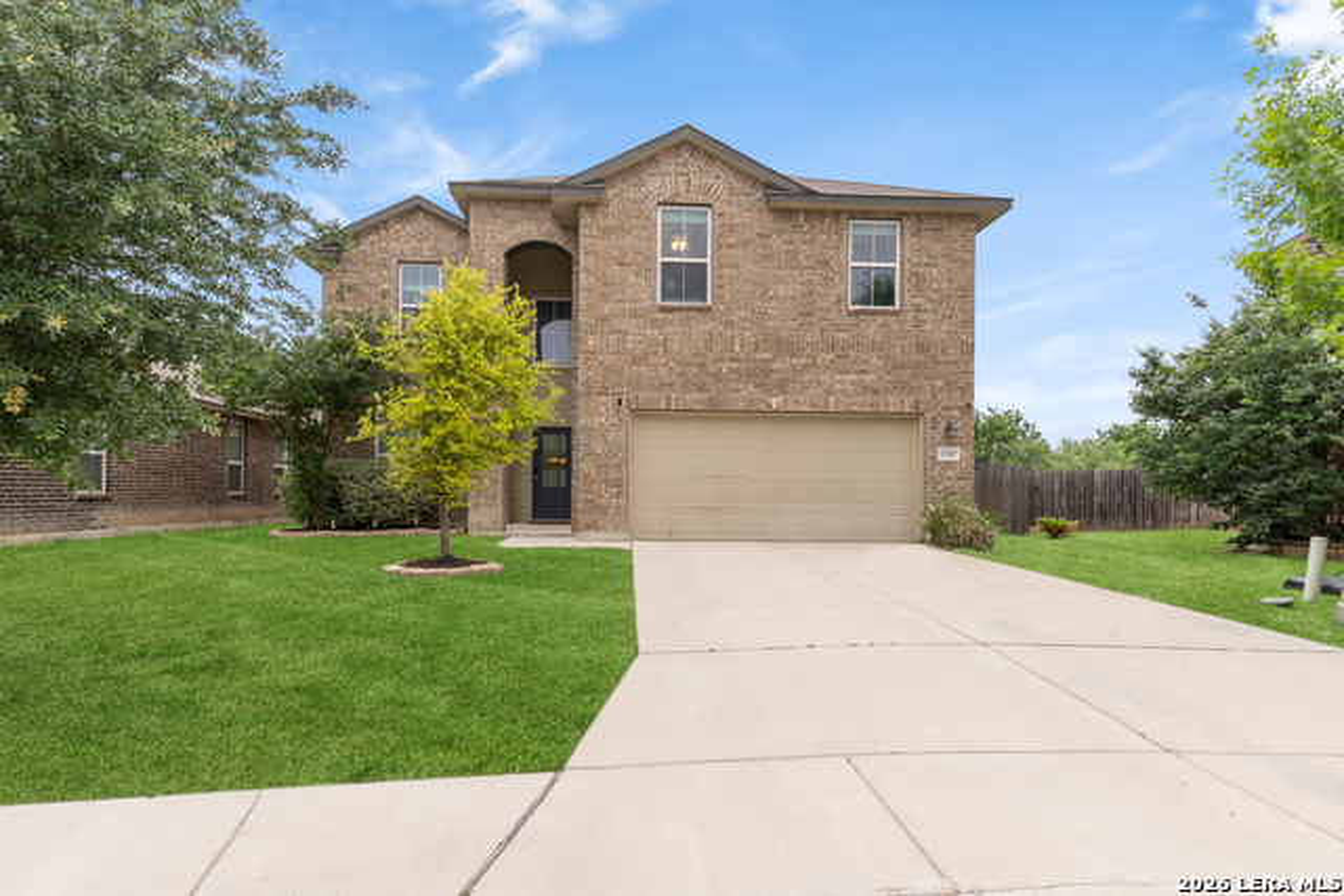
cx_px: 672
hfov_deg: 85.4
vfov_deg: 63.2
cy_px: 448
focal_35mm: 20
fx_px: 728
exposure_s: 1/25
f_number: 10
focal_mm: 13
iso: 100
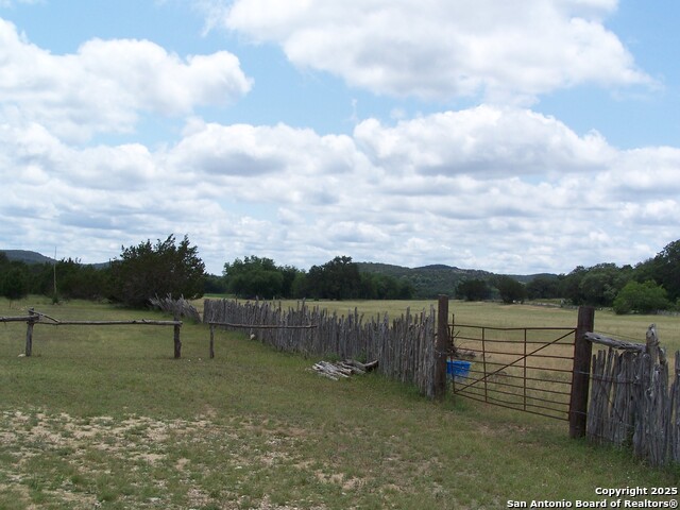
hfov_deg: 37.5
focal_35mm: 51
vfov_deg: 28.6
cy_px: 255
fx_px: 1002
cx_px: 340
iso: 80
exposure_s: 1/1000
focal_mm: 8.5
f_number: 4
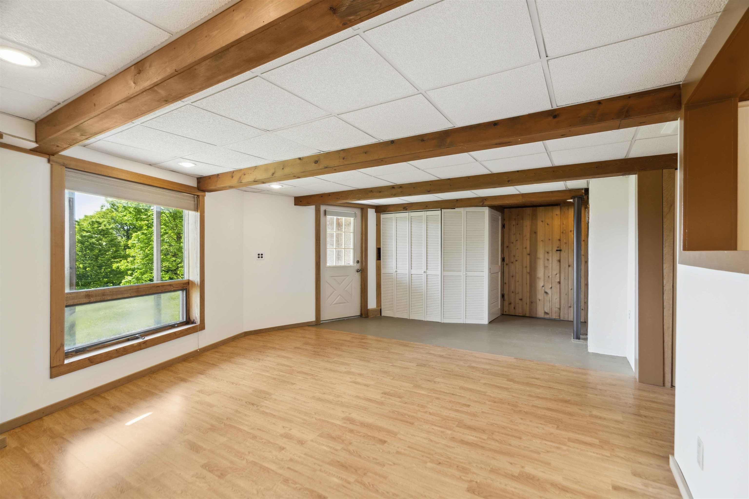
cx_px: 374
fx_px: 333
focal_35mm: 16
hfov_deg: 96.7
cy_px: 250
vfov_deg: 73.7
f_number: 7.1
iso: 250
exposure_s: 1/13
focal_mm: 16
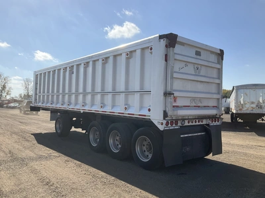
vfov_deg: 48.2
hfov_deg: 61.7
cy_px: 99
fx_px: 222
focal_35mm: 29
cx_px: 132
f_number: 1.8
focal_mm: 3
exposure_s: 1/2801
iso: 25
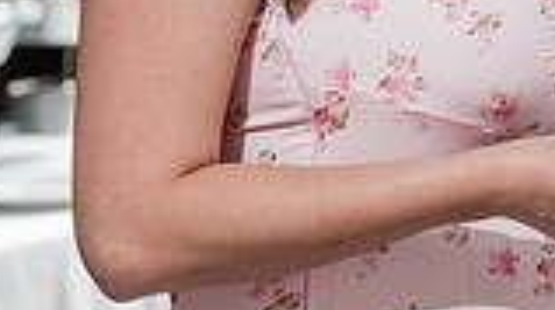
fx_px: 5395
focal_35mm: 367
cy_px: -148
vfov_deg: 3.3
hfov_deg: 5.8
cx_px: 876
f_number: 4
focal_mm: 96
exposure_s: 1/250
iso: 1250
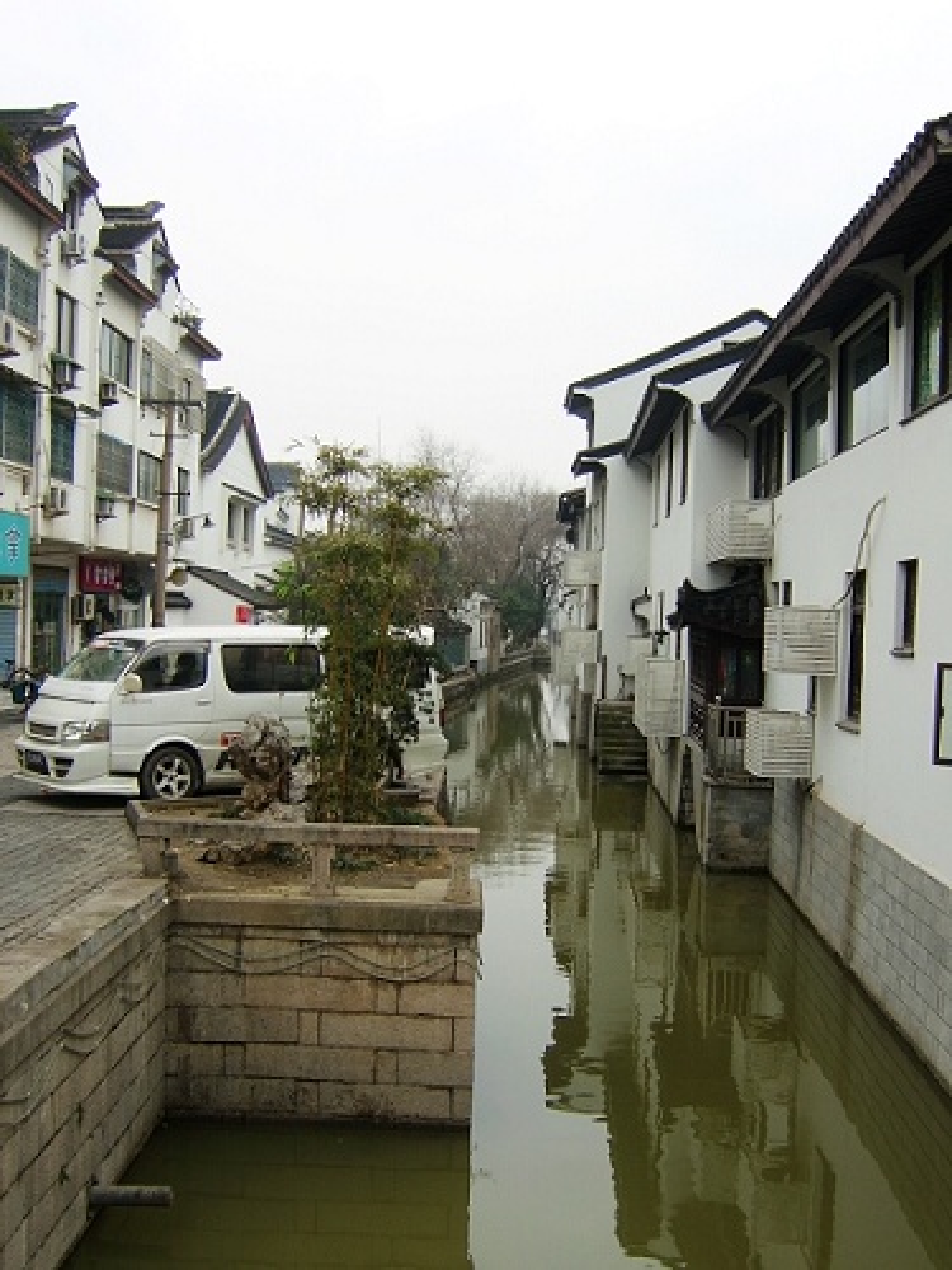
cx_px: 476
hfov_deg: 45.4
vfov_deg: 58.4
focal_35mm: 31
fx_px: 1137
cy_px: 635
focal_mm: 8.13
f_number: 4
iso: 50
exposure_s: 1/125
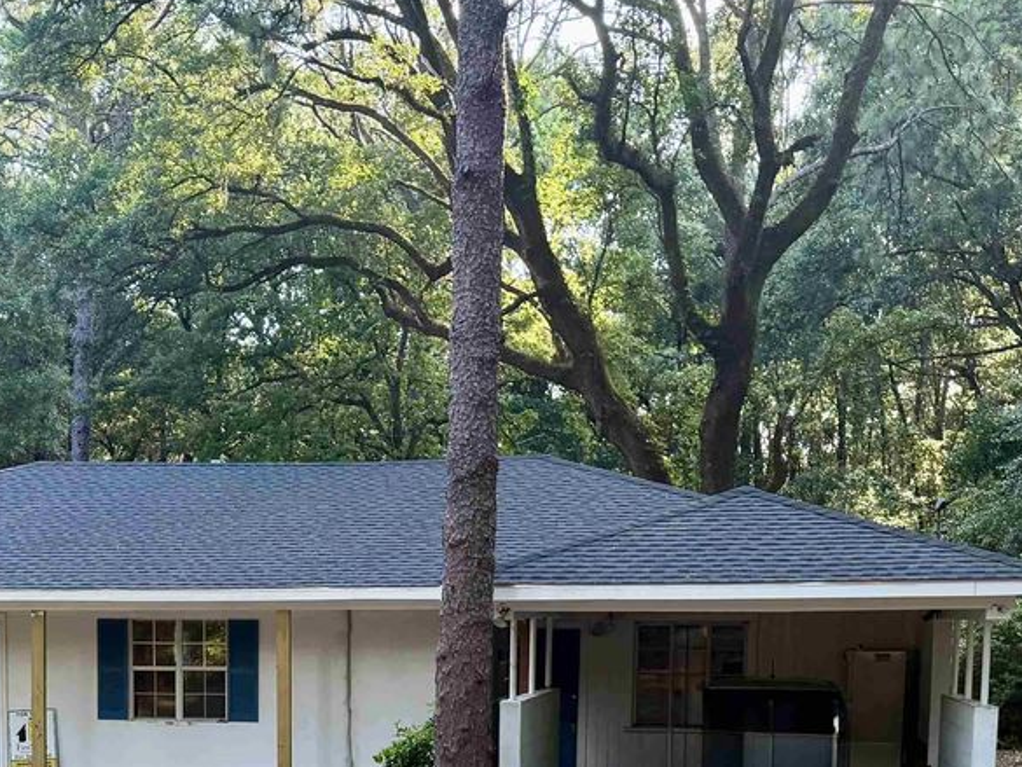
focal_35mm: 42
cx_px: 217
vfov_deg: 34.2
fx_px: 1240
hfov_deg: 42.9
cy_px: 470
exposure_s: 1/180
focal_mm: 6.76
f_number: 1.78
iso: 80
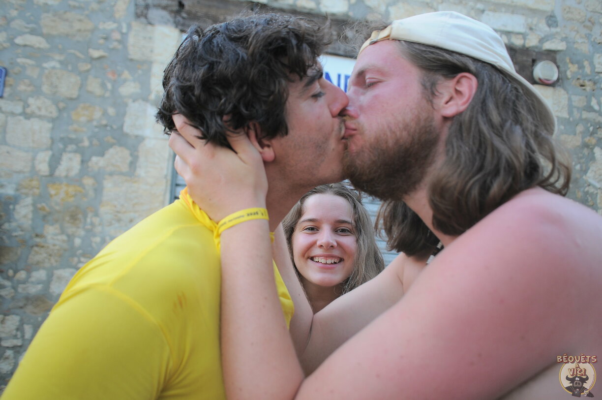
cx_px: 301
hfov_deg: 59.5
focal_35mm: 32
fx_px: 526
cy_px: 200
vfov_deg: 41.6
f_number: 3
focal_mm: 21
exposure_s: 1/125
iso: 200
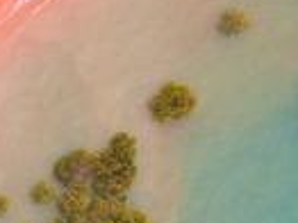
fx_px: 843
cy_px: 330
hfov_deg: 14.1
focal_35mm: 98
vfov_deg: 14.1
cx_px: -412
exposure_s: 1/690
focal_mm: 3.6
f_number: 2.8
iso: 100
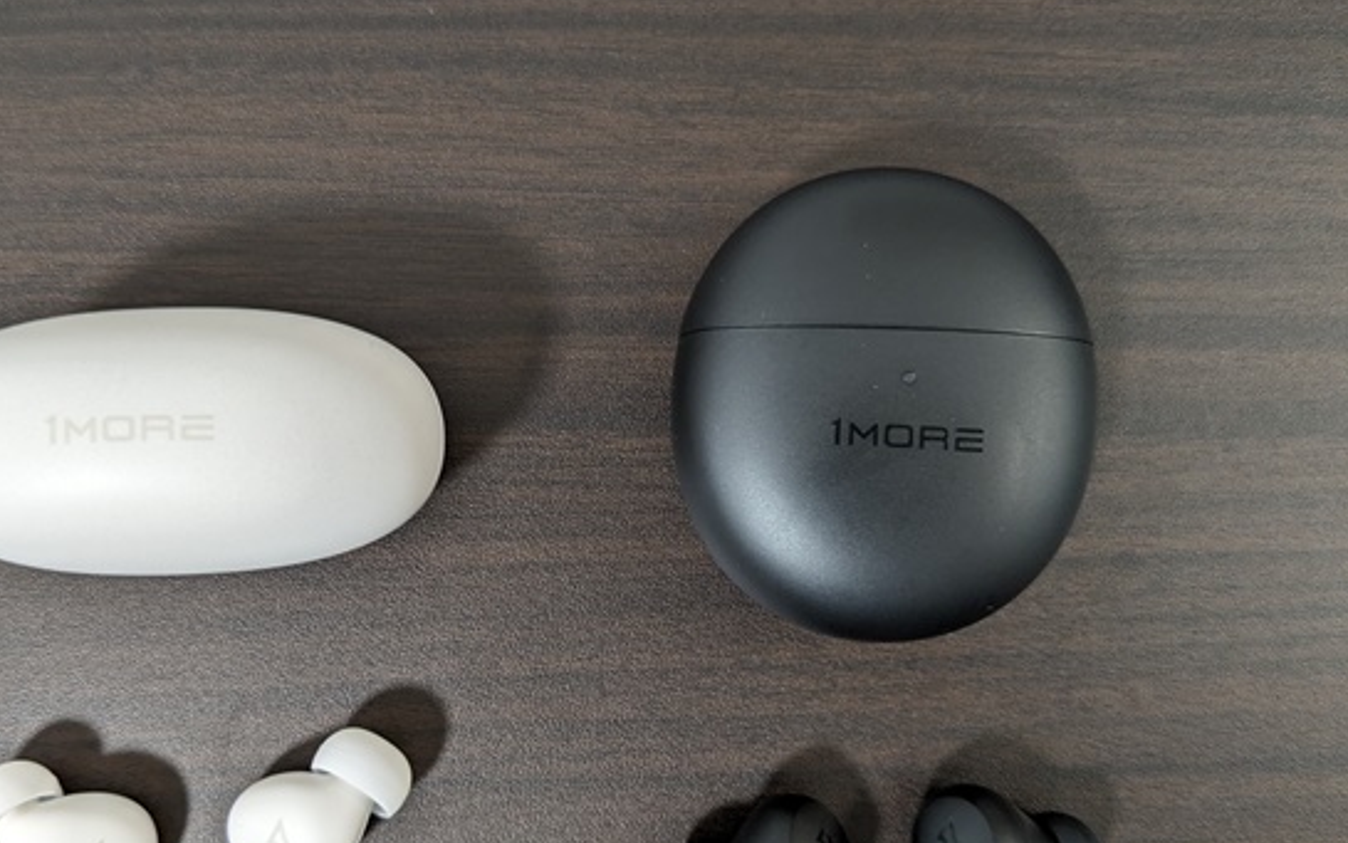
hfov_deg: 54.9
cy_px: 504
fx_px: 1286
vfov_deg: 36.2
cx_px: 535
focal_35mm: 35
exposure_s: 1/99.9
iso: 315
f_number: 1.73
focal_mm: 4.38
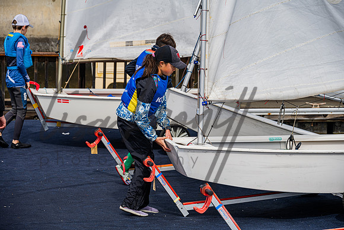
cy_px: 115
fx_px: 1099
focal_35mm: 115
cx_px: 172
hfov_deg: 17.8
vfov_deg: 11.9
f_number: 6.3
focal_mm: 115
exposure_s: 1/500
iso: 100
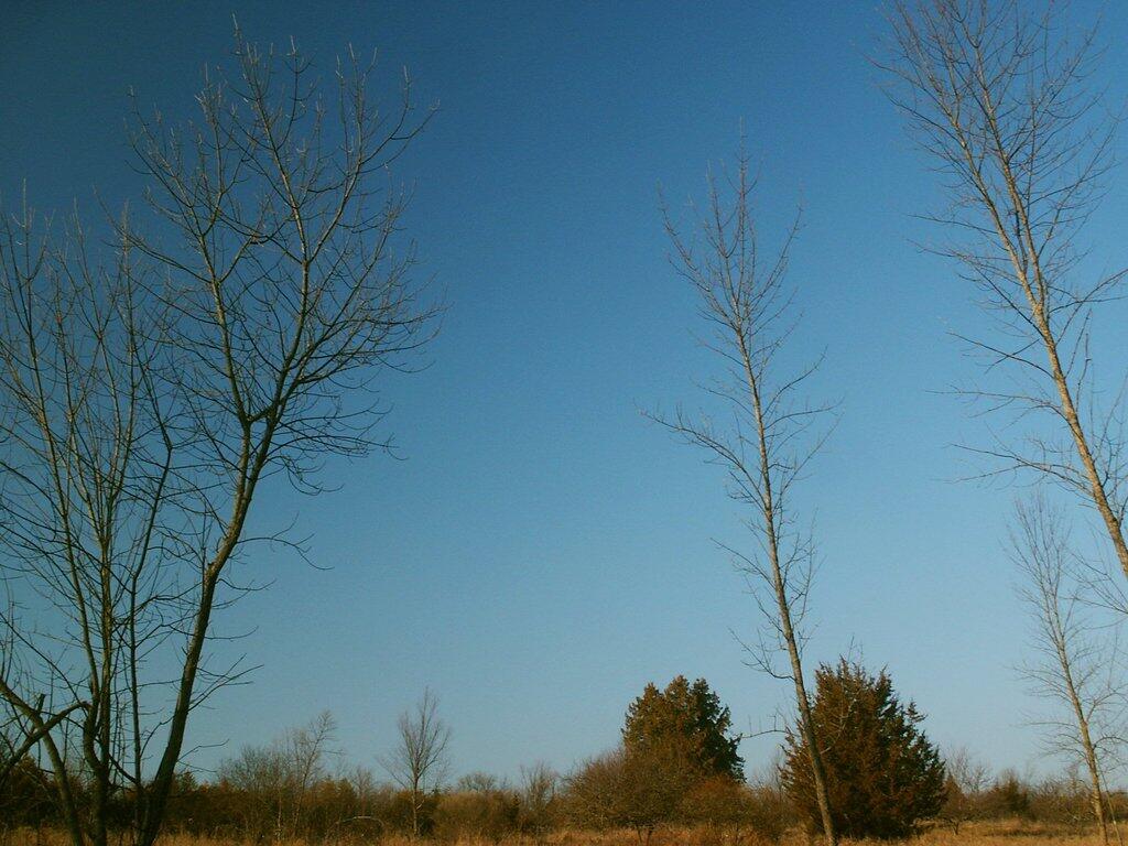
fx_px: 1369
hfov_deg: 44.8
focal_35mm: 42
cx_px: 564
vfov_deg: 34.3
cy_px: 423
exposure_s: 1/45
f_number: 8
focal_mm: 8.85
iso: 64
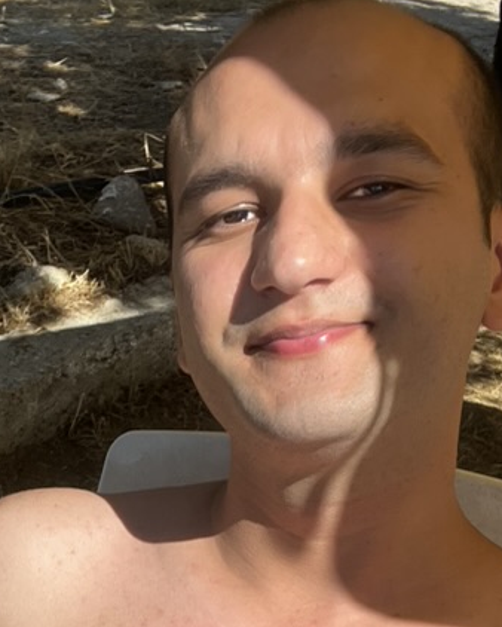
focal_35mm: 71
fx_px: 1318
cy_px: 758
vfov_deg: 24.2
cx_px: 67
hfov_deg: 21.2
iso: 32
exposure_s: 1/720
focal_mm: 2.71
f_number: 2.2
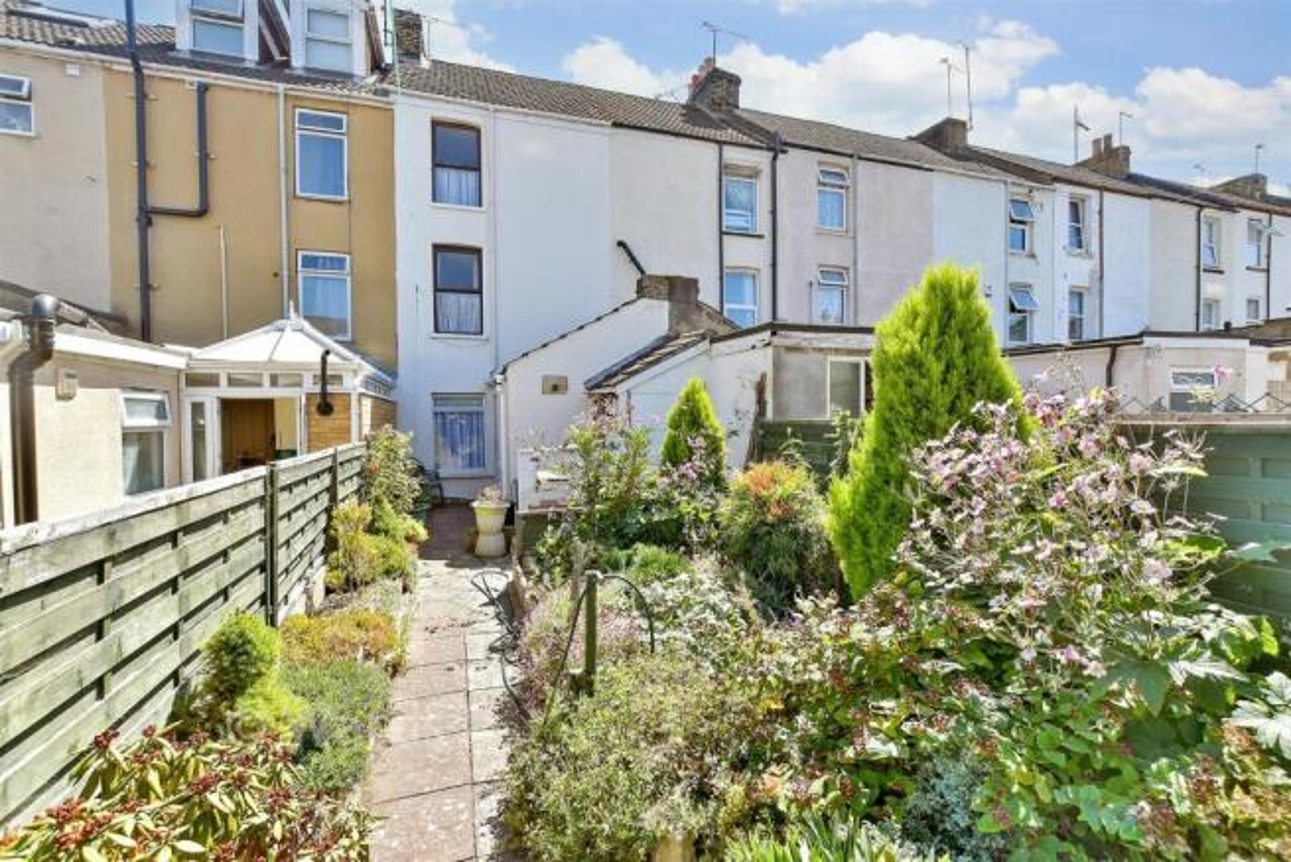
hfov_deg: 100.4
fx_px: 538
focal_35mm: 15
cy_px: 431
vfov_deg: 77.4
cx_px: 646
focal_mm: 10
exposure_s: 1/200
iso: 250
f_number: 7.1
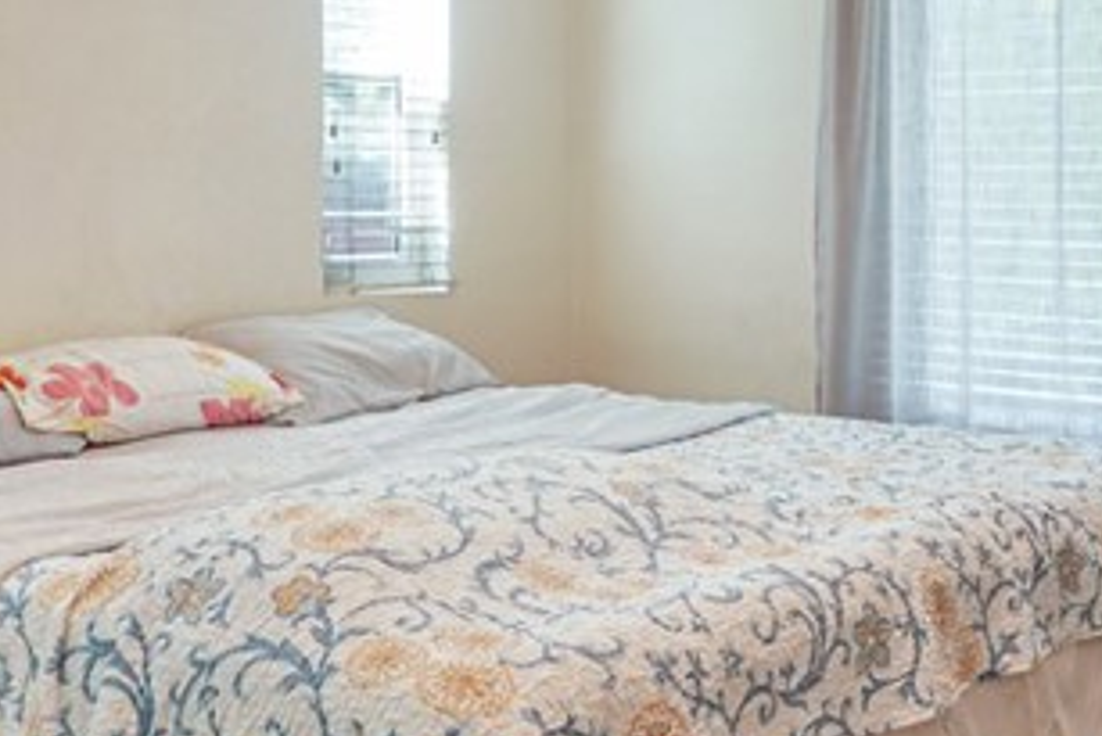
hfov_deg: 37.9
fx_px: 1592
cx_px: 686
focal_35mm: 52
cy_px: 174
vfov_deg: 25.7
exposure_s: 1/6
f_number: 8
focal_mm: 10.4
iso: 640
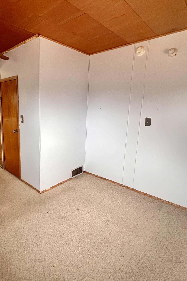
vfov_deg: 86.9
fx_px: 148
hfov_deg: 62.9
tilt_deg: -10.8
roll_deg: -1.4
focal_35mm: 19
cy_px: 136
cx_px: 62
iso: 800
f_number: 1.8
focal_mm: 1.57
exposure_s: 1/60
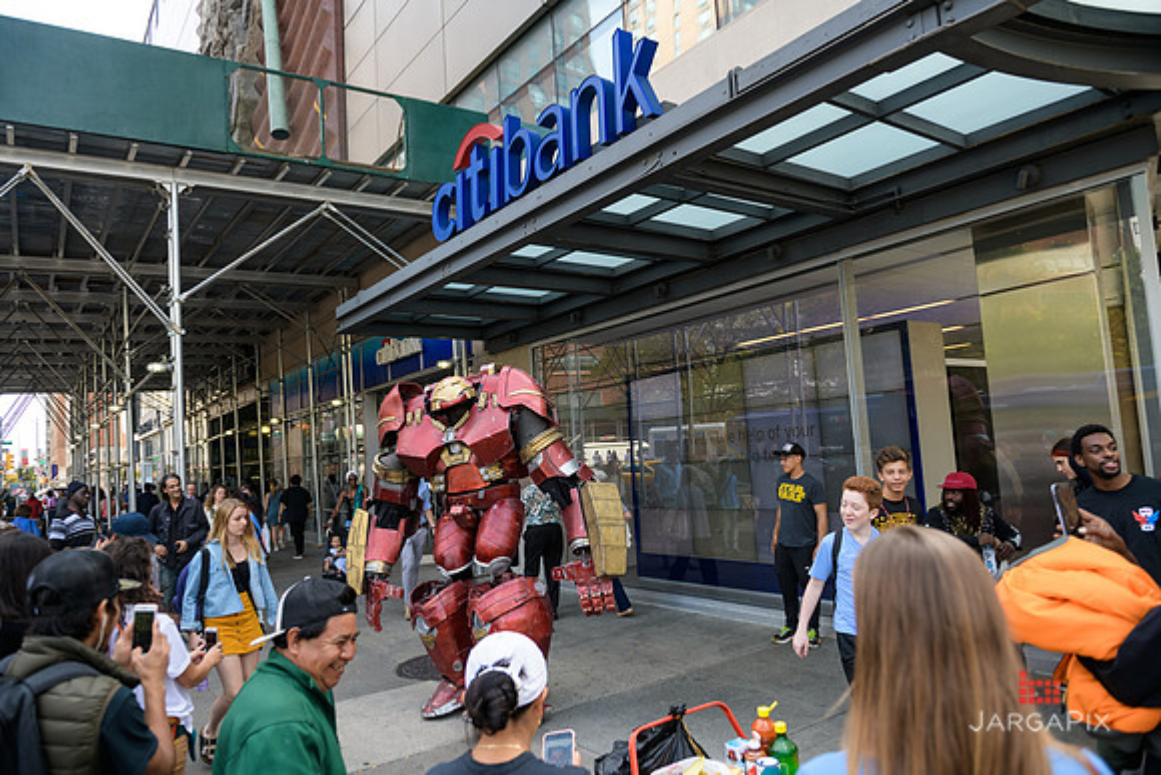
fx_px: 774
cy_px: 388
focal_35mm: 24
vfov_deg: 53.2
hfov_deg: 73.7
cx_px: 580
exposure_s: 1/400
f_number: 3.2
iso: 200
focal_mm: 24
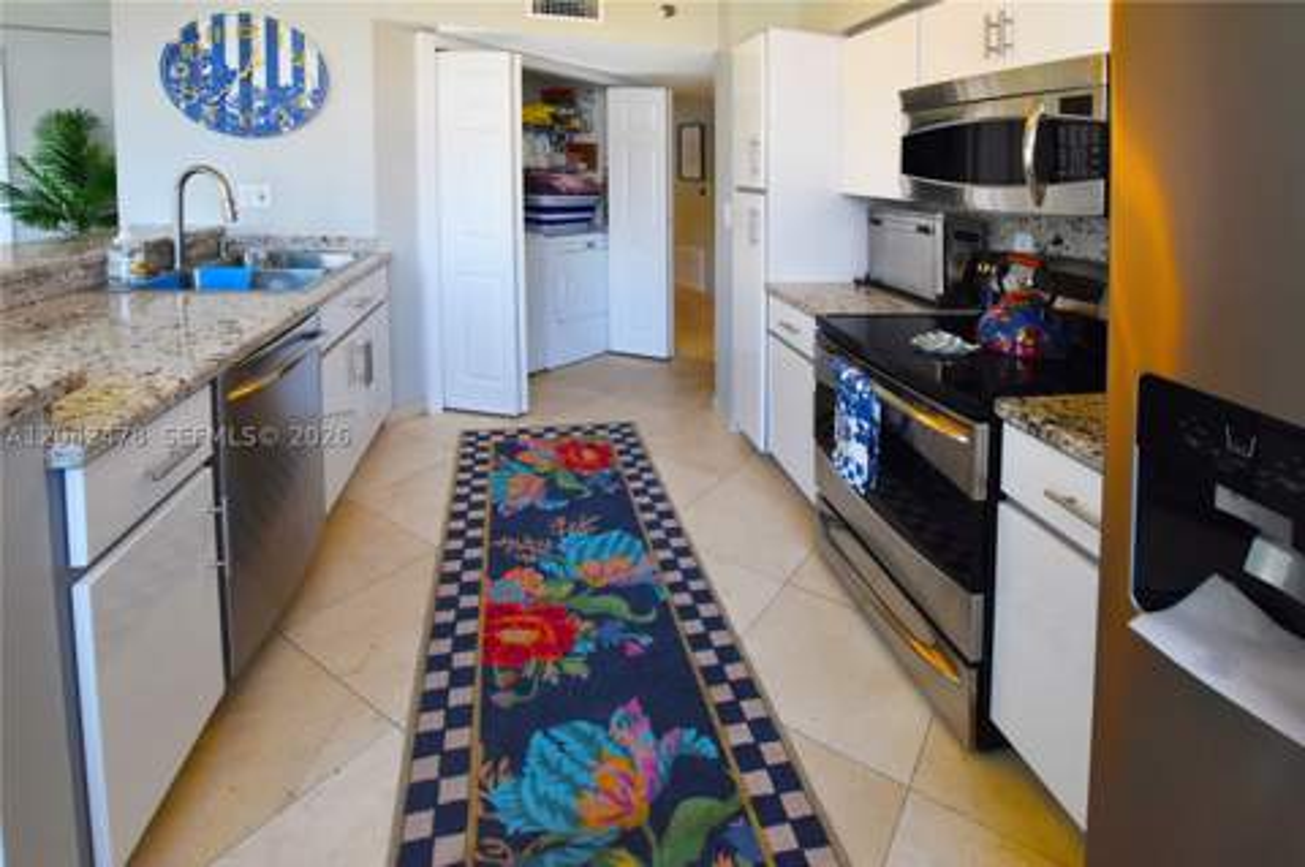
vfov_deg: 77.2
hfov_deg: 100.4
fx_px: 543
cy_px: 434
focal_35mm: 15
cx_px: 652
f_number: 6.3
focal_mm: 10
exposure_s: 1/160
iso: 800
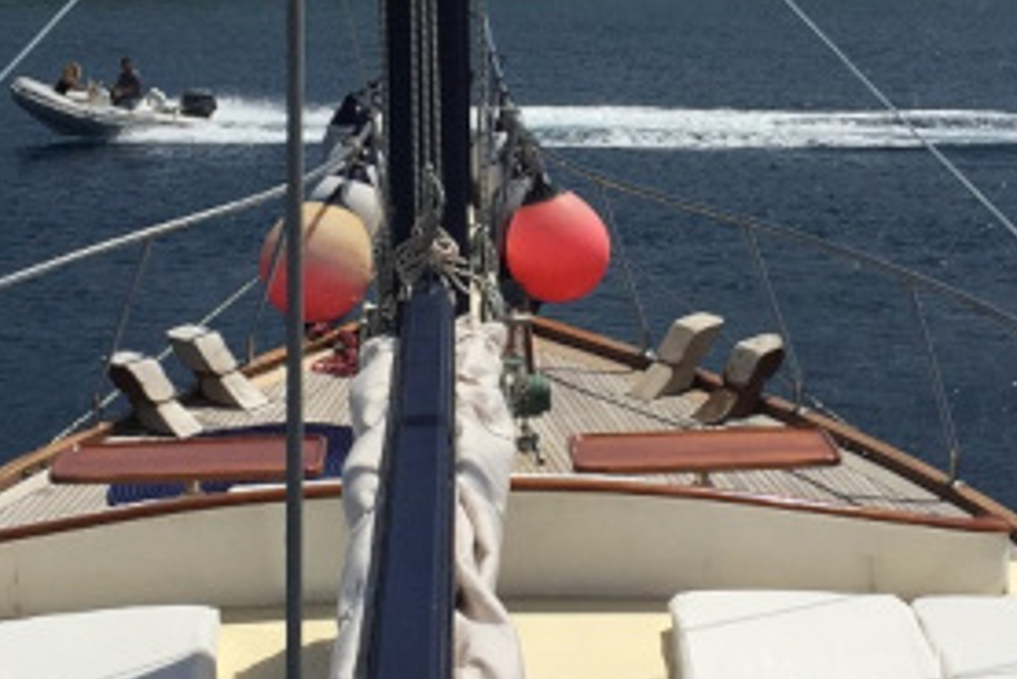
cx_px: 525
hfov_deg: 23.4
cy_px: 187
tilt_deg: -8.8
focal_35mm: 87
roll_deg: -0.8
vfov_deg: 15.7
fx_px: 2459
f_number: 2.2
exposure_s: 1/6623
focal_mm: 4.15
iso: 32
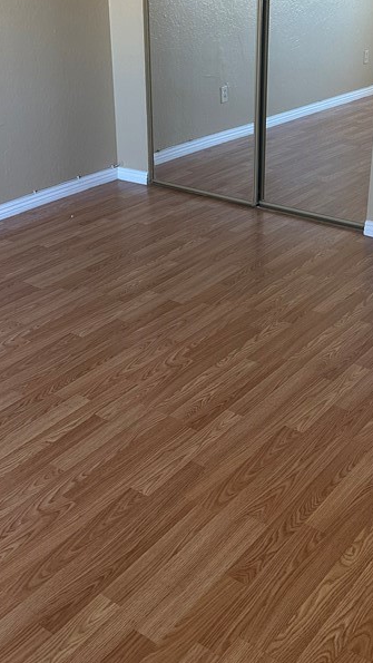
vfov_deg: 44.8
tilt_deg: -20.3
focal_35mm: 45
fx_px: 791
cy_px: 222
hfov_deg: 26.5
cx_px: 193
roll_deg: -0.3
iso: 200
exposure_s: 1/120
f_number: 1.78
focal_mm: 6.86
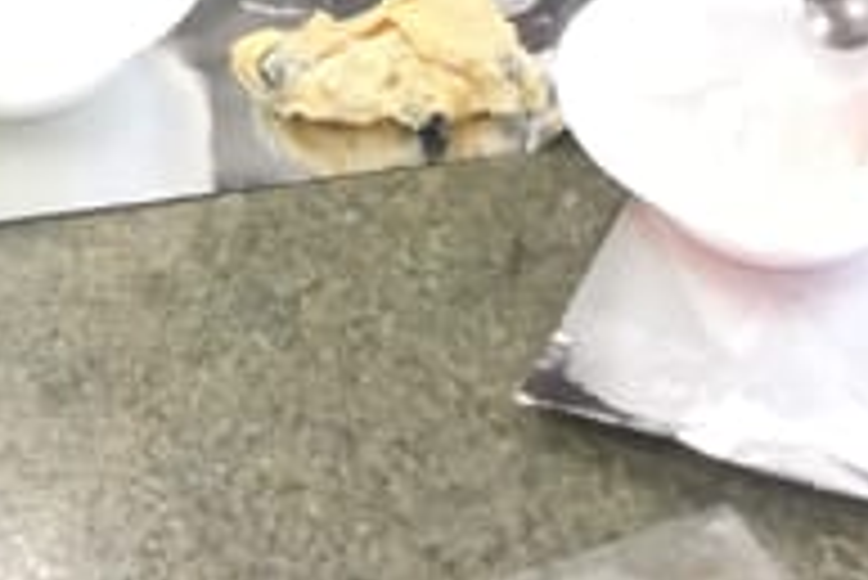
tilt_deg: -21.4
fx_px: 2147
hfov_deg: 22.7
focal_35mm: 89
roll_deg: -0.5
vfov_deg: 13.1
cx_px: 238
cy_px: -614
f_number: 2.4
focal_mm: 3.3
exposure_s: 1/30
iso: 64
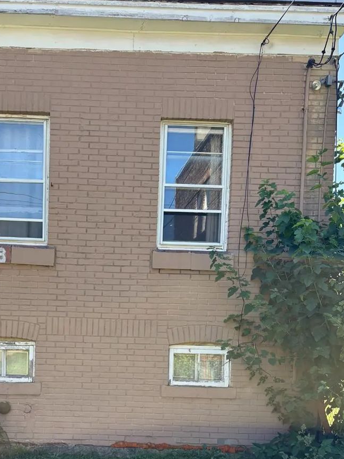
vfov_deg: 44.3
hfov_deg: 34.5
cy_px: 342
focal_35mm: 41
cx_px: 94
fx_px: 543
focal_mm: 5.96
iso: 50
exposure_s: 1/535
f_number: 1.6
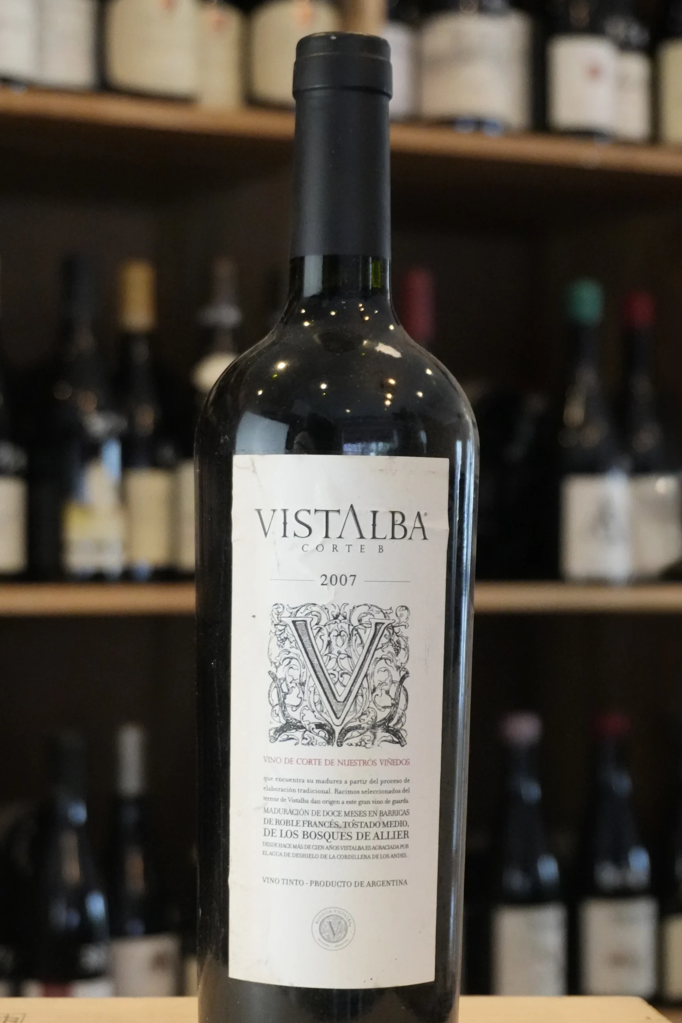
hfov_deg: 18.5
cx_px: 336
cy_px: 547
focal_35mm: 74
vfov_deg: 27.5
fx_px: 2089
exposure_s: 1/160
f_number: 5.6
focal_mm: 43
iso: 6400
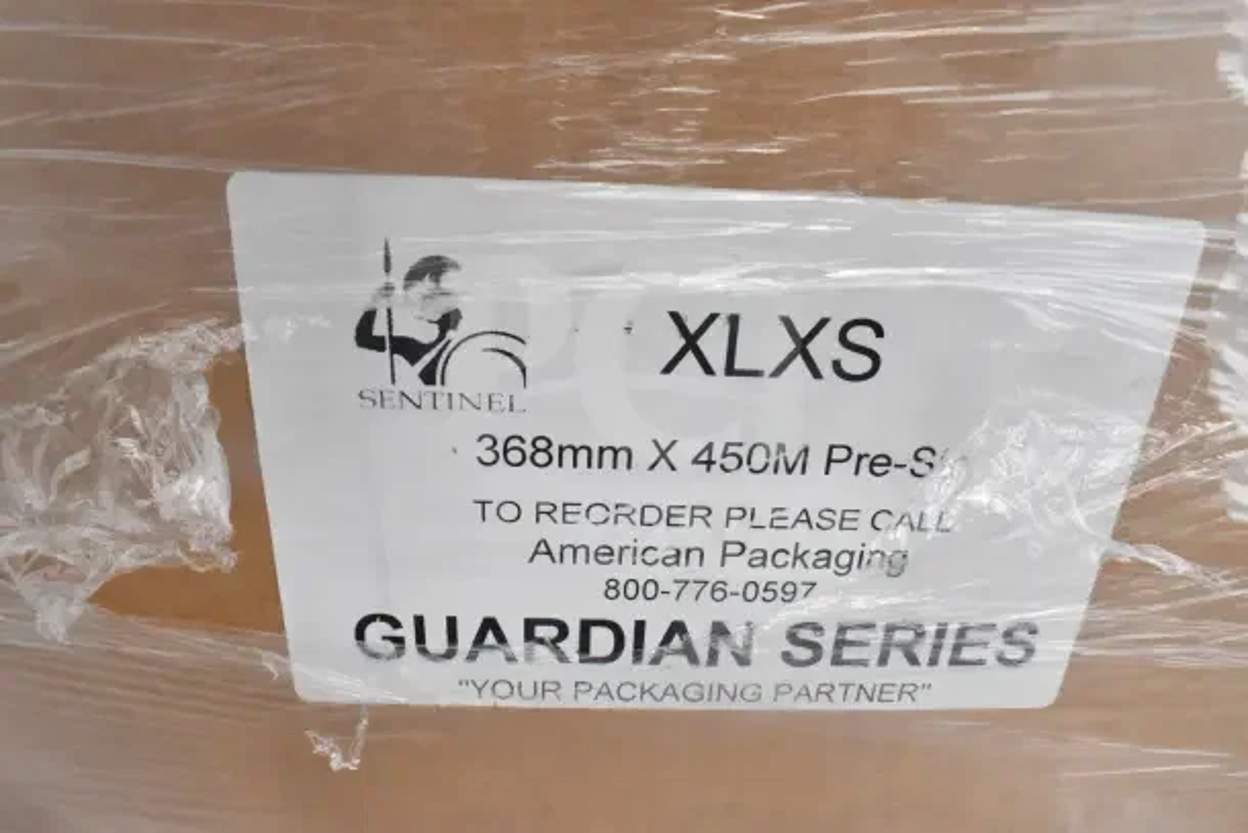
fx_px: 936
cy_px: 416
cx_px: 624
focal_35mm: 27
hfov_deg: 67.4
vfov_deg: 48.0
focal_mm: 18
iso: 6400
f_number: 16
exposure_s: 1/1600
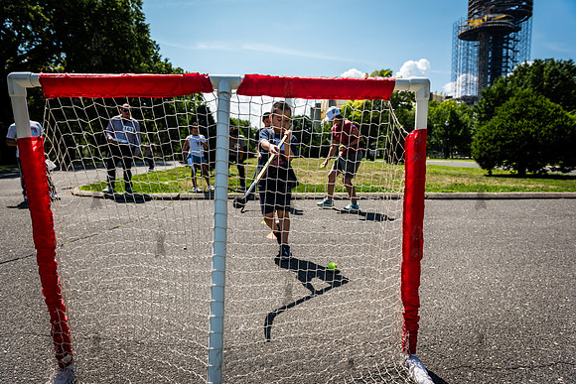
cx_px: 288
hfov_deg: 73.7
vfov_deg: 53.2
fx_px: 384
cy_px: 192
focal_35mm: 24
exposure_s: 1/2500
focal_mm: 24
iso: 400
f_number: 4.5
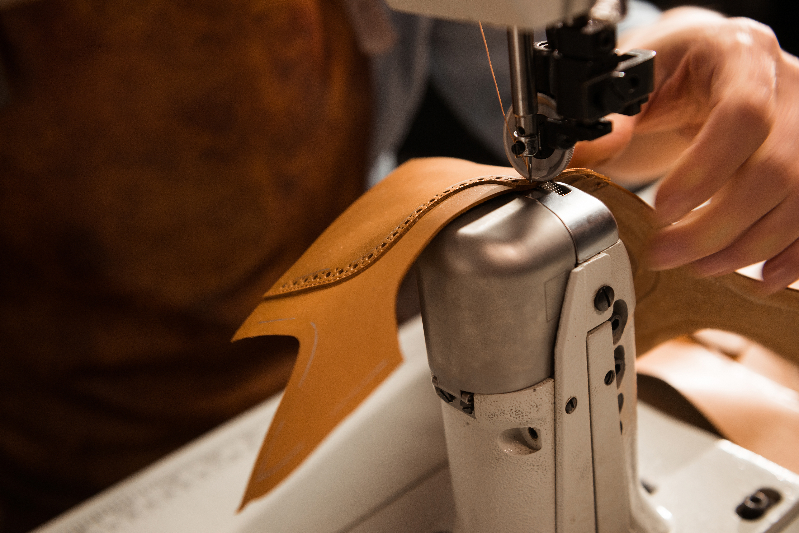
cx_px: 400
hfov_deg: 41.1
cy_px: 266
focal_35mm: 48
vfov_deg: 28.1
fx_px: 1066
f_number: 3.5
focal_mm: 48
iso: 320
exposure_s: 1/100
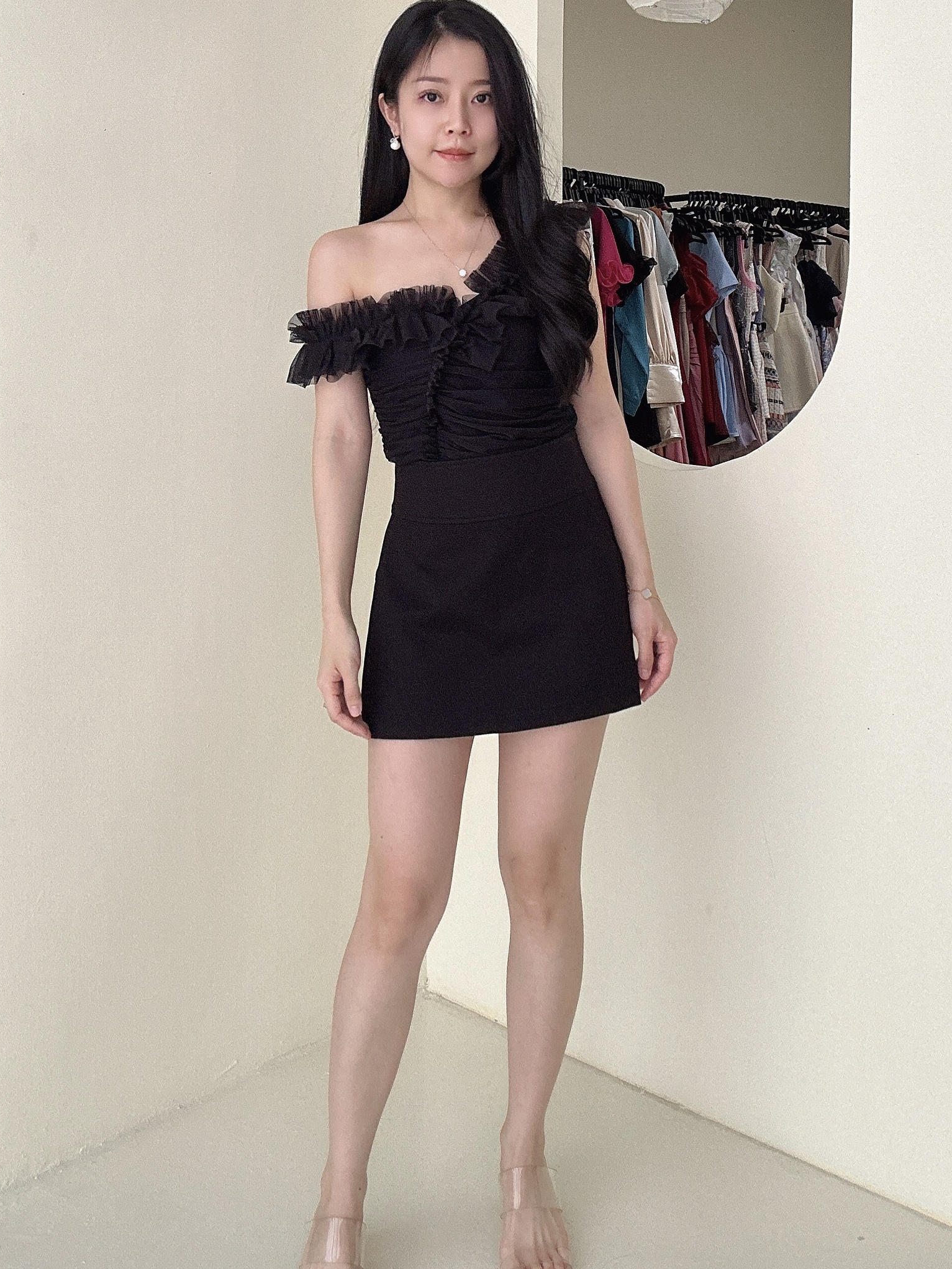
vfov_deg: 65.3
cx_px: 460
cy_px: 646
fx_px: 990
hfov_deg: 51.3
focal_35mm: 27
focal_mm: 2.69
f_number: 1.9
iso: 80
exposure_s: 1/62
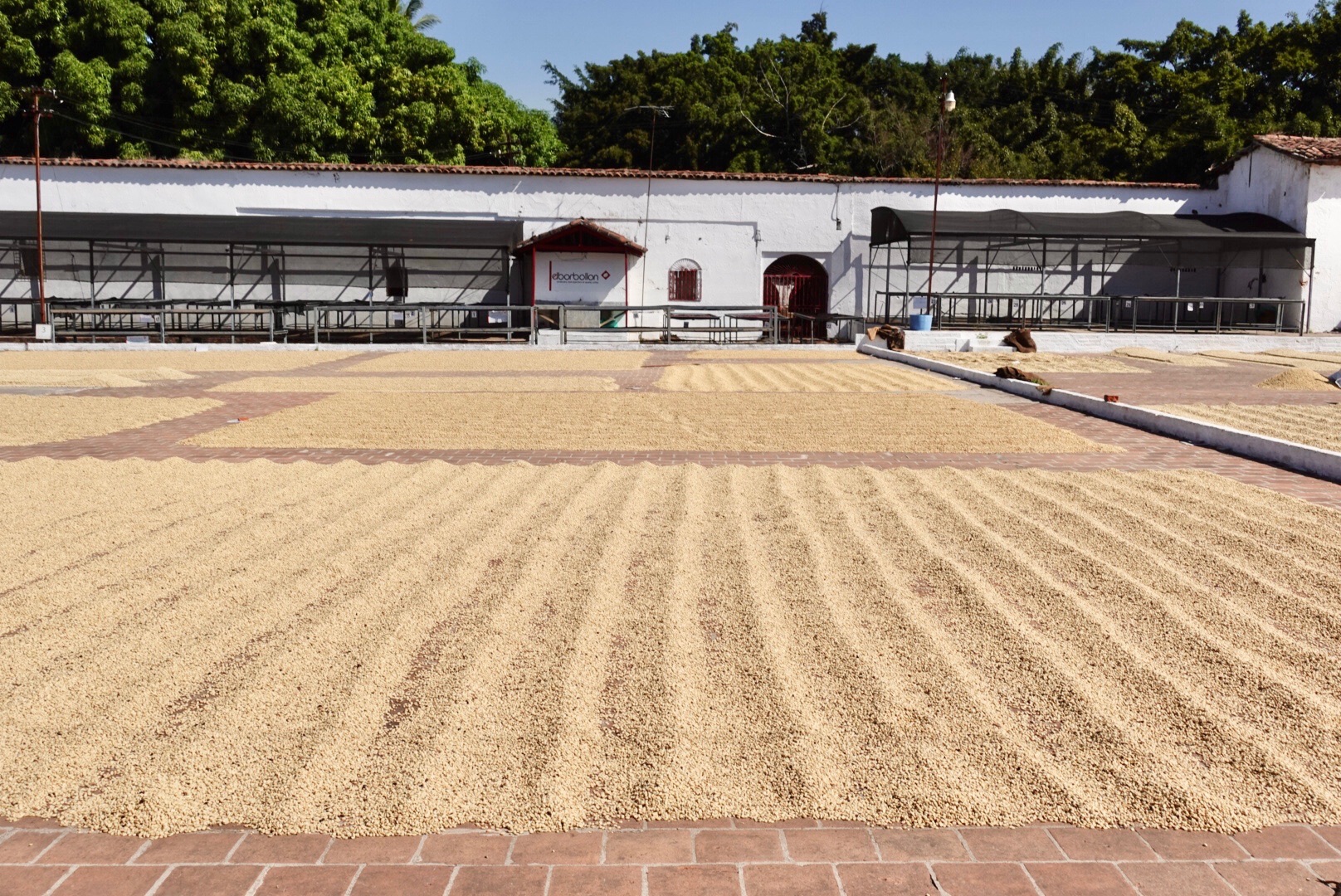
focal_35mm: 36
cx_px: 670
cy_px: 448
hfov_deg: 53.1
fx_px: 1342
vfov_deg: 36.9
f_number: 5.6
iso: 125
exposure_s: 1/125
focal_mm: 13.76
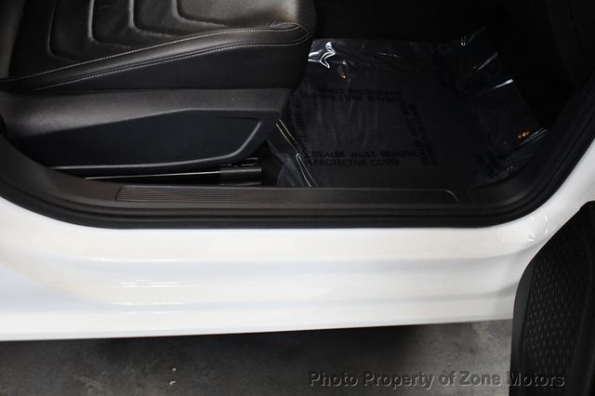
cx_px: 298
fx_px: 611
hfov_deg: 51.9
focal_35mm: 37
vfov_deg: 35.9
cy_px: 198
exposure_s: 1/125
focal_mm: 25
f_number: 4
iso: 3200
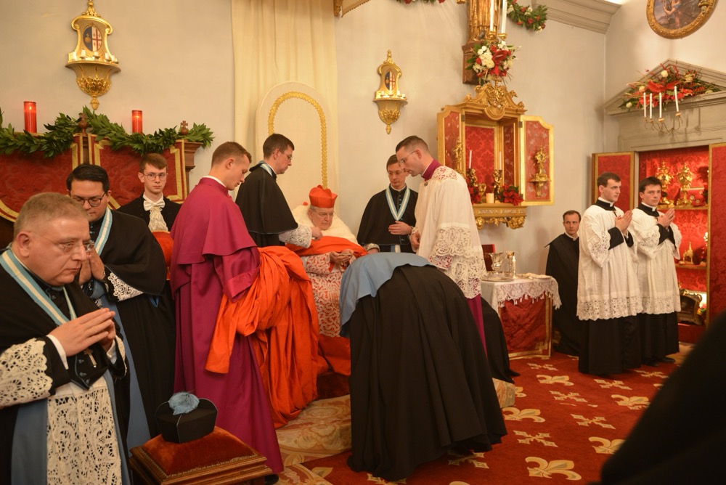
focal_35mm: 30
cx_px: 363
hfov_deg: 61.9
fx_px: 605
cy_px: 242
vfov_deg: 43.7
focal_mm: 30
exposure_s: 1/80
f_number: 4.5
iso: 1600
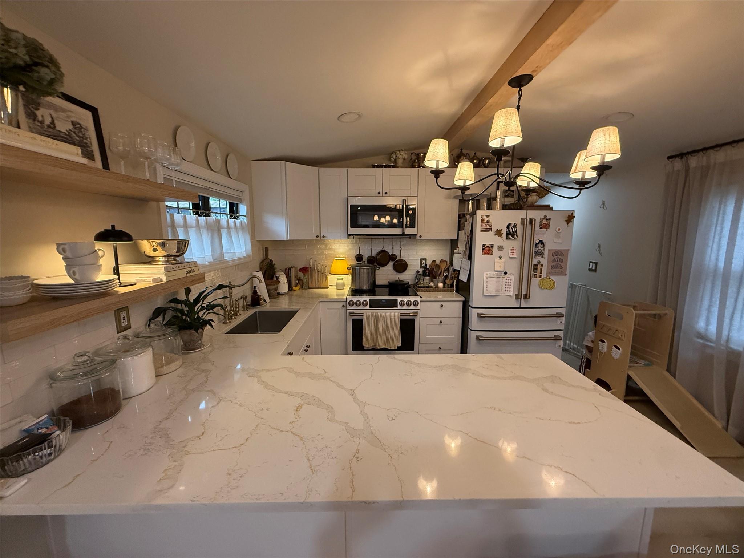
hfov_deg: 102.1
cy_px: 279
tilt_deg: -8.3
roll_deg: +0.5
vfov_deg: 85.7
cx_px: 372
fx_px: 301
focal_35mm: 14
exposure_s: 1/120
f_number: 2.2
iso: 500
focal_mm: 2.22
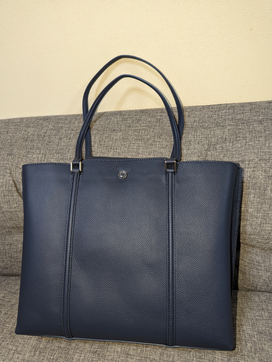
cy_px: 181
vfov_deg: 71.5
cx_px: 136
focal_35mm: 24
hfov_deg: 56.9
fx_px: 251
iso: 329
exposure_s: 1/60
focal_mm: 6.81
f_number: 1.85
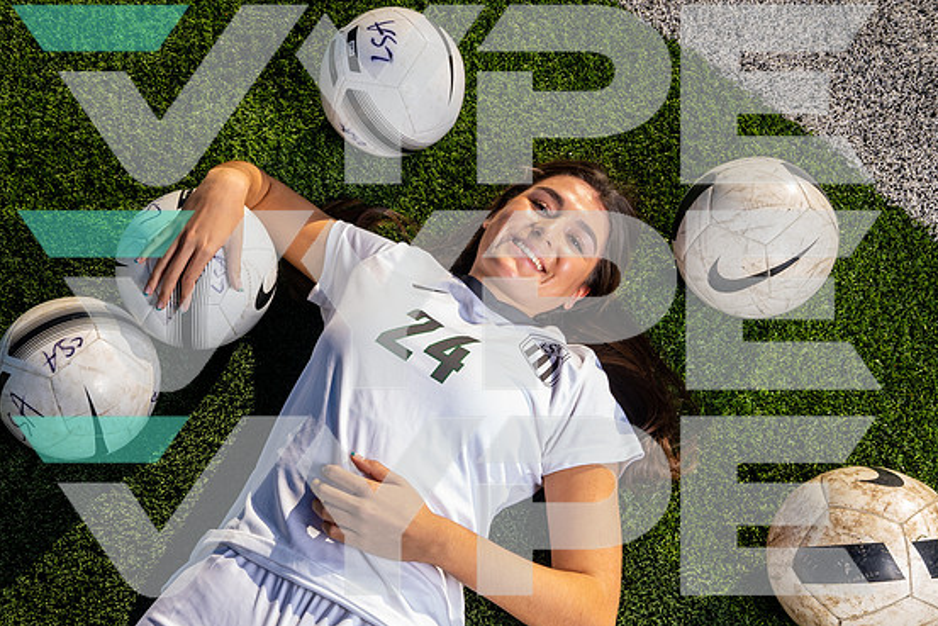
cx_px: 390
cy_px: 369
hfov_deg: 43.4
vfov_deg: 29.8
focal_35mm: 45
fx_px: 1173
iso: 160
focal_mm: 33
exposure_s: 1/250
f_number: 11
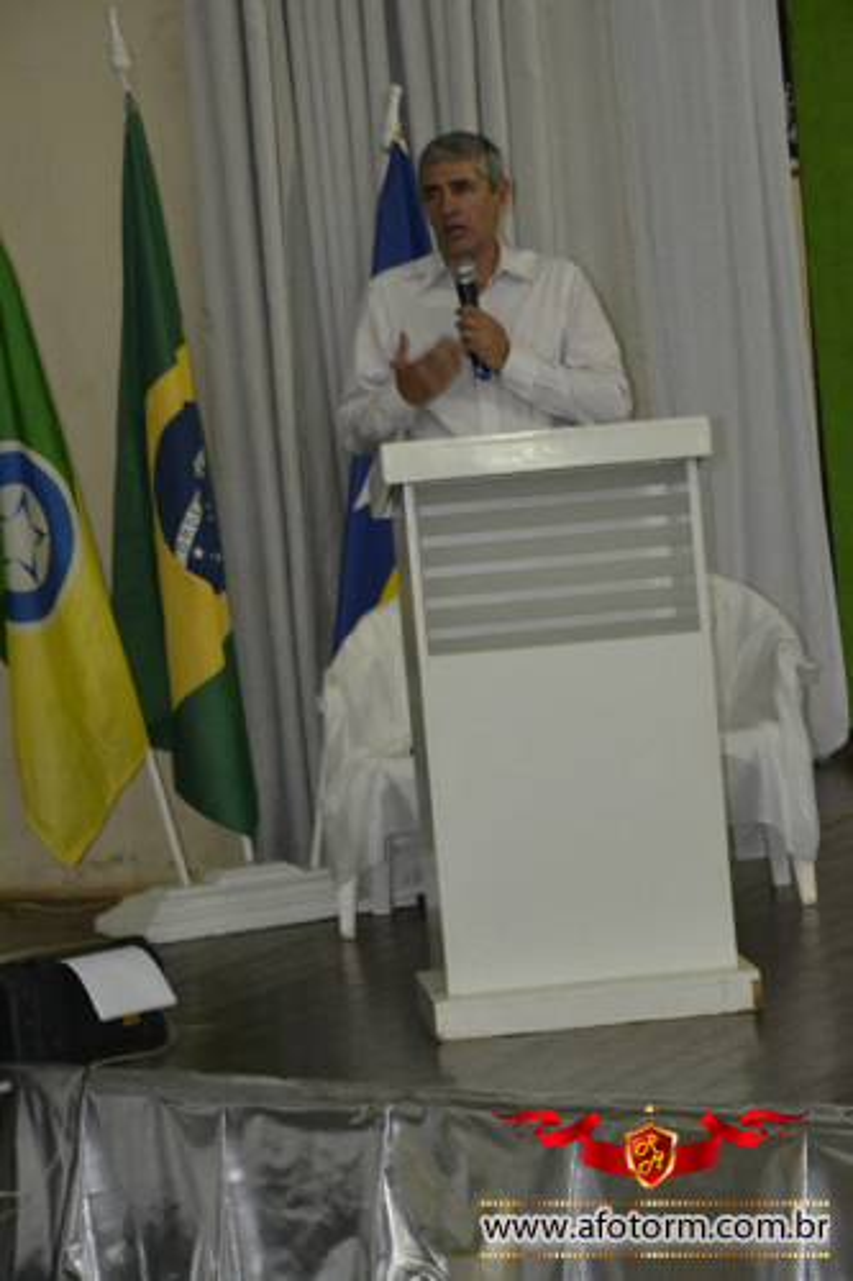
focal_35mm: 112
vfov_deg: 18.2
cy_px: 640
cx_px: 426
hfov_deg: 12.2
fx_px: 4001
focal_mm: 75
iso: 3200
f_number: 5.6
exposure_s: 1/50
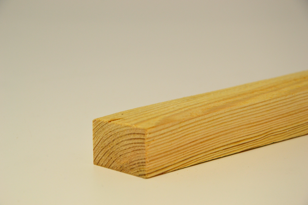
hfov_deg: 13.0
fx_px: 1347
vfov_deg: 8.7
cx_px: 154
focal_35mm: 158
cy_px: 102
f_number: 8
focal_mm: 105
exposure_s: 1/125
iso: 360
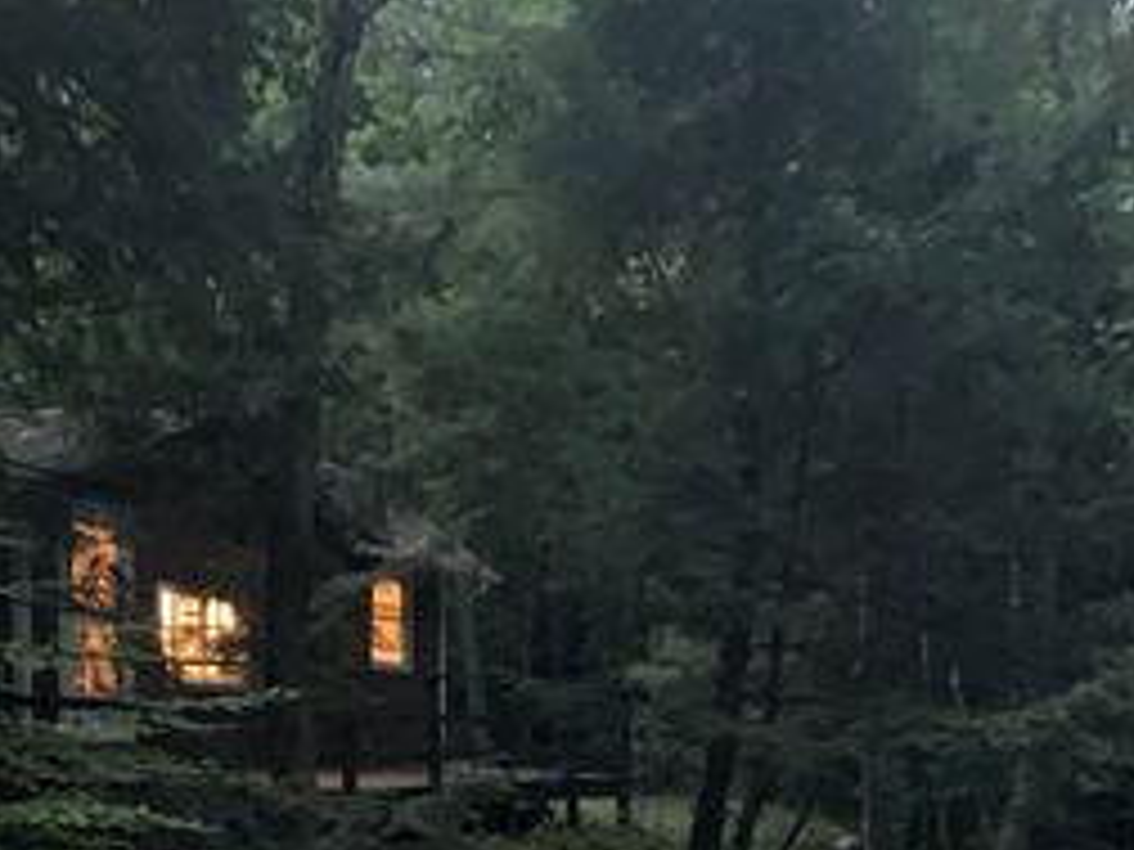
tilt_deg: -7.6
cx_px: 549
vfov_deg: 22.2
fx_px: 2031
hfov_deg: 31.2
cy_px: 971
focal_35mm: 62
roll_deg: -1.5
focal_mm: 4.25
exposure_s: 1/4
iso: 1000
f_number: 1.8
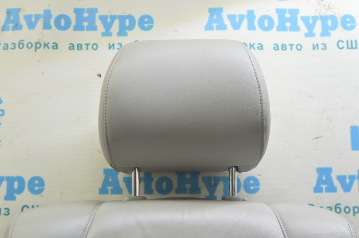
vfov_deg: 20.1
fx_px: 673
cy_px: 119
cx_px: 180
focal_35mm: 68
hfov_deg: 29.9
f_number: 5.6
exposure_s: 1/20
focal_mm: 45
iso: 400
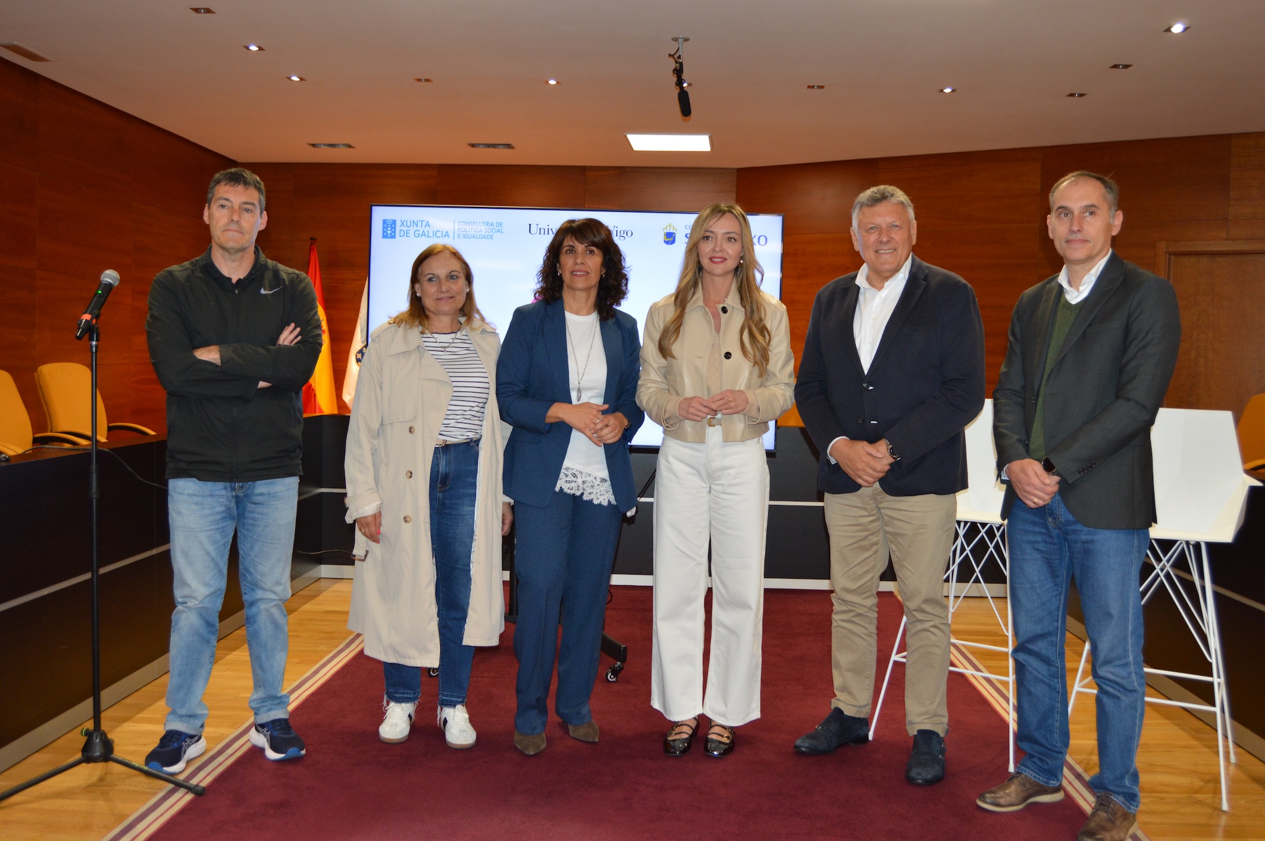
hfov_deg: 57.3
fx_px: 1159
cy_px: 420
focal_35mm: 33
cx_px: 632
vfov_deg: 39.9
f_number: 3.5
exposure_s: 1/60
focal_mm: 22
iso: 560
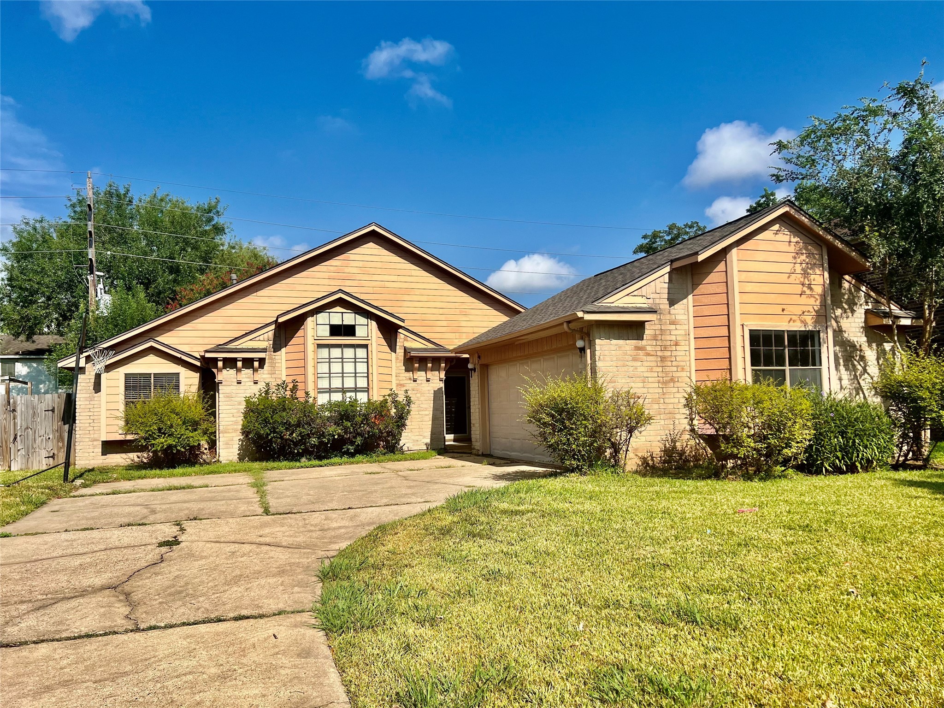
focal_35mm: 26
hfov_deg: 67.3
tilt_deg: +4.8
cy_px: 354
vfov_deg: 53.1
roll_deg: +1.8
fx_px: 709
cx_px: 472
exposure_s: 1/5882
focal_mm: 5.7
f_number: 1.5
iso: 50
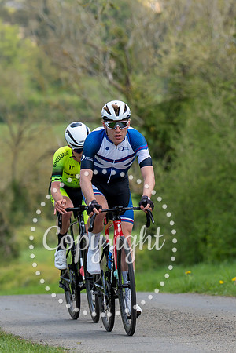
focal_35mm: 339
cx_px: 176
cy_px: 92
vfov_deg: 6.1
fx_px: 3330
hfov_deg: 4.1
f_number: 3.5
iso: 200
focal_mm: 145
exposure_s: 1/1000
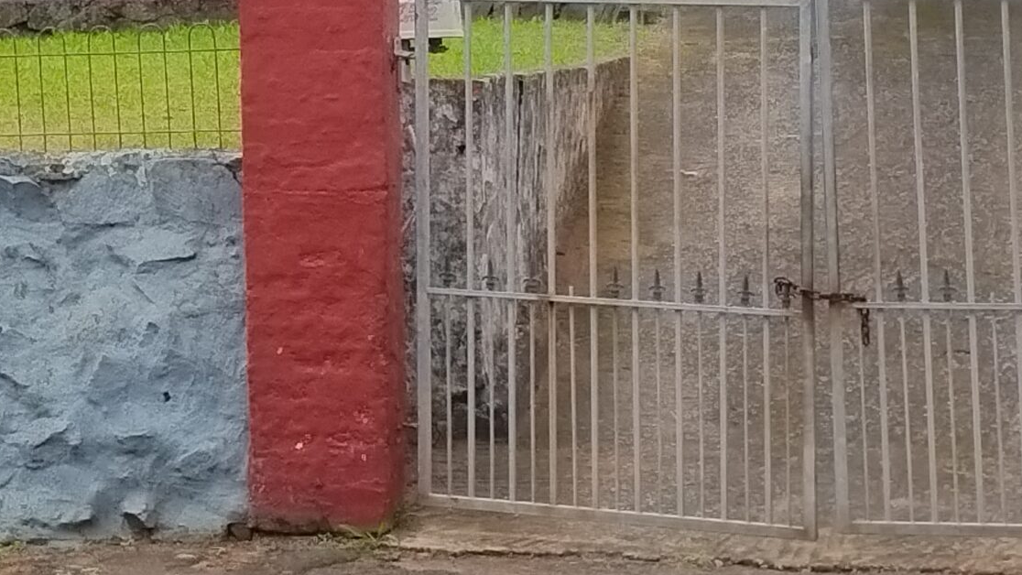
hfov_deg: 16.1
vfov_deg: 9.2
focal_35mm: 130
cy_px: -156
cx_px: -65
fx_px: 3523
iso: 100
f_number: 1.8
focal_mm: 4.25
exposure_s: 1/697
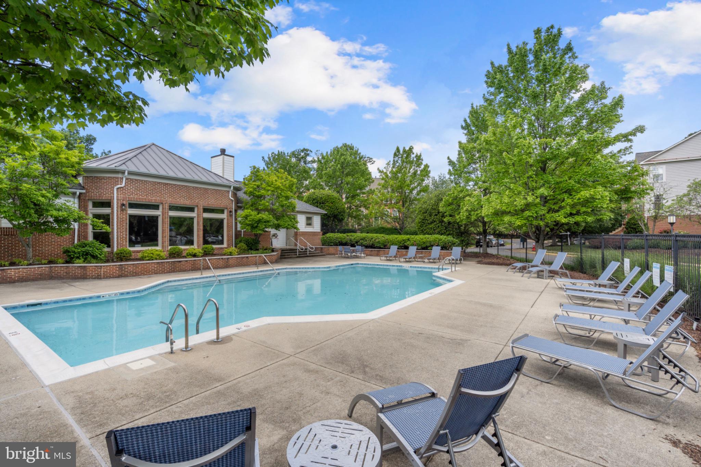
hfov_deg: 96.7
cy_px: 234
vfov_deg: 73.7
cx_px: 350
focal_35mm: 16
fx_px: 312
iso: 200
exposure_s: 1/60
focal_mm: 16
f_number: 8
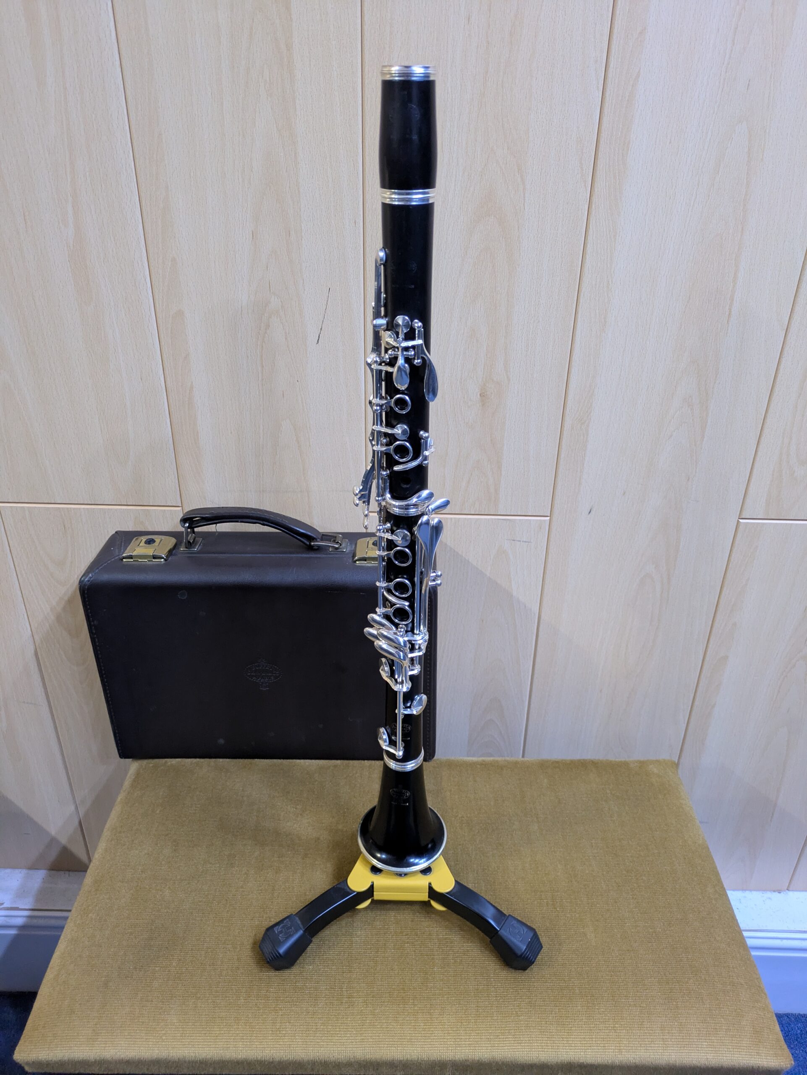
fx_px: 777
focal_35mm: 25
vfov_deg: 69.4
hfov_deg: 54.9
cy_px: 538
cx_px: 404
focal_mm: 5.43
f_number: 1.89
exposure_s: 1/25
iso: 886
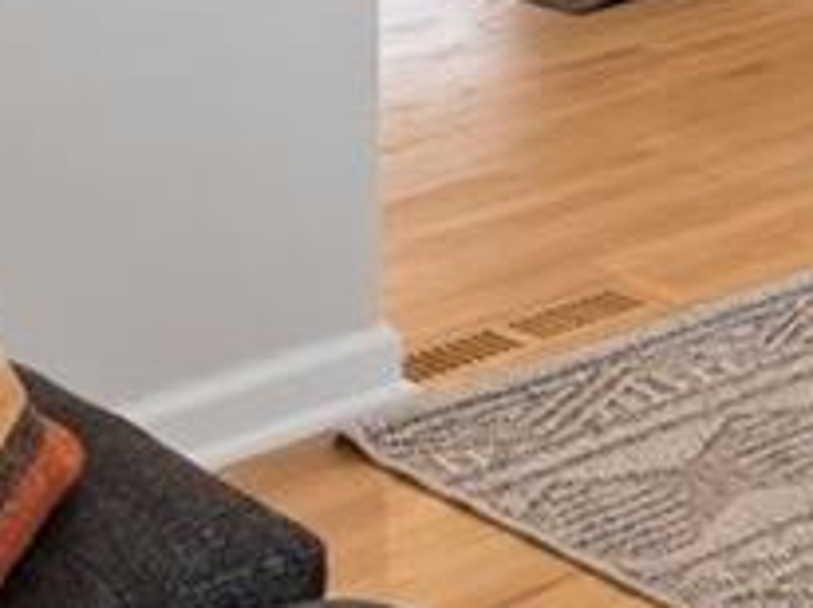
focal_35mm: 127
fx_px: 2979
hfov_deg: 11.1
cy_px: -790
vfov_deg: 10.3
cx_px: 2309
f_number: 11
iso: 400
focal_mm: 17
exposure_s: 1/8
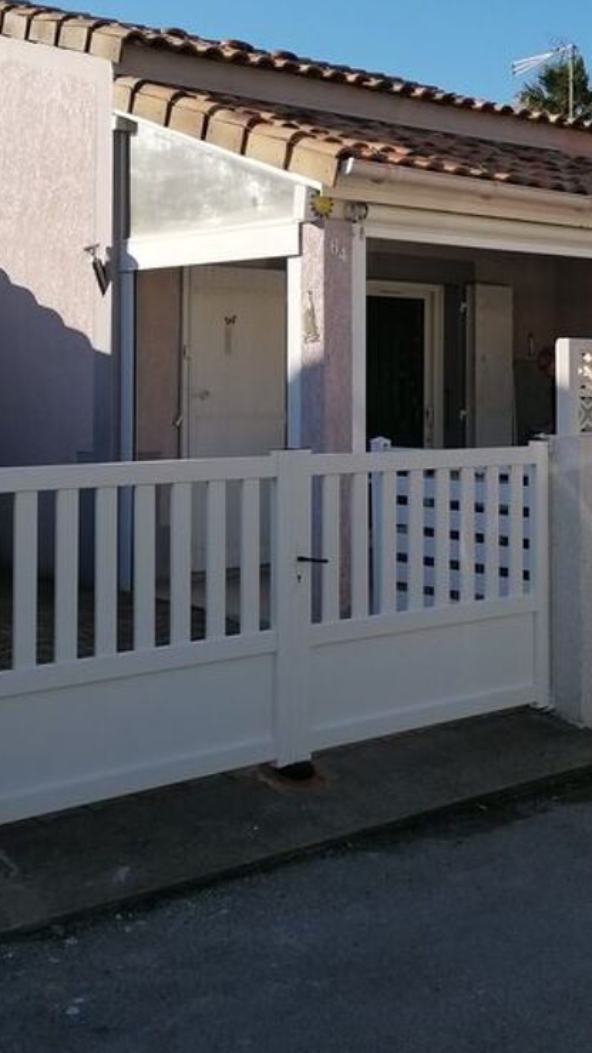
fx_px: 1480
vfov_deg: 38.6
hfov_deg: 22.6
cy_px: 332
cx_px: 349
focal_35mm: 53
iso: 50
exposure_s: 1/1949
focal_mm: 4.75
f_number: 1.8
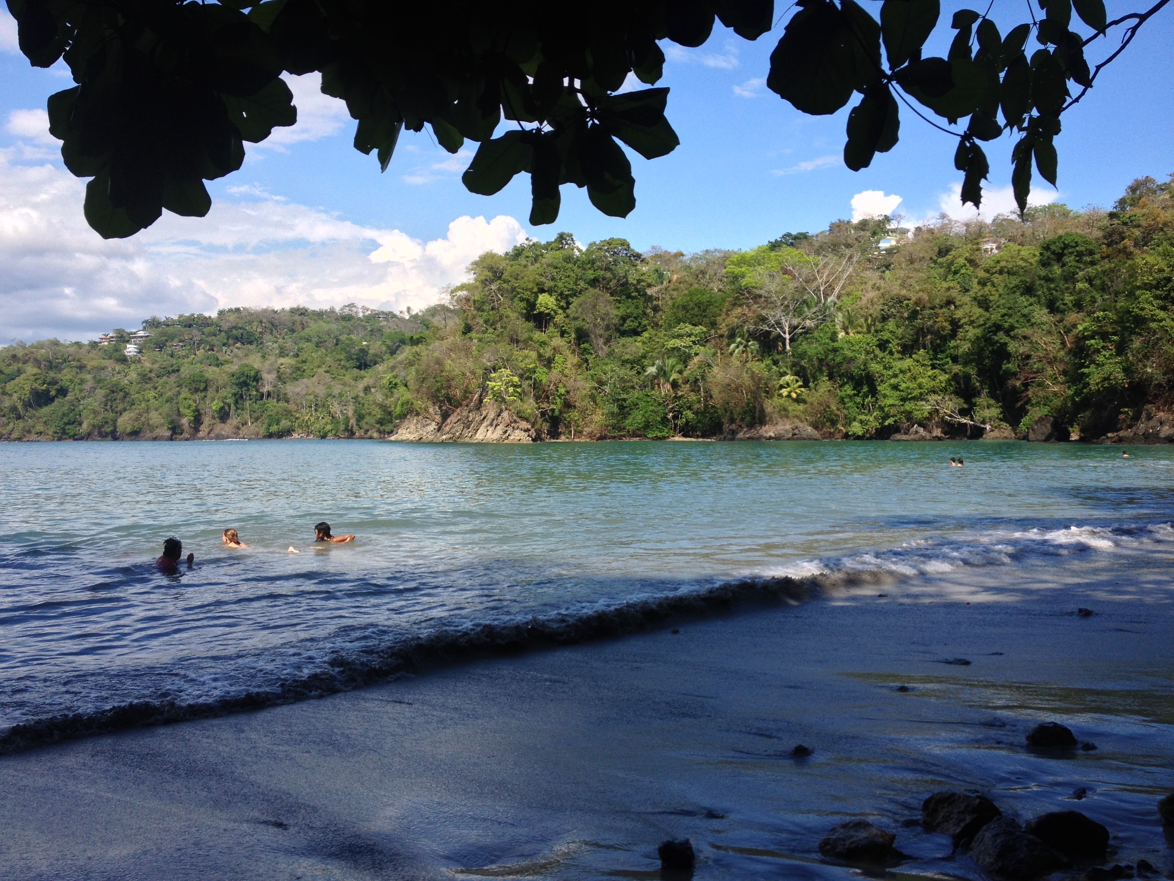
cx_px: 587
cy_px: 440
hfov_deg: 52.6
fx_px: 1187
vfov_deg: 40.7
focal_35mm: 35
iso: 50
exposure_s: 1/1577
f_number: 2.4
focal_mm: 4.28
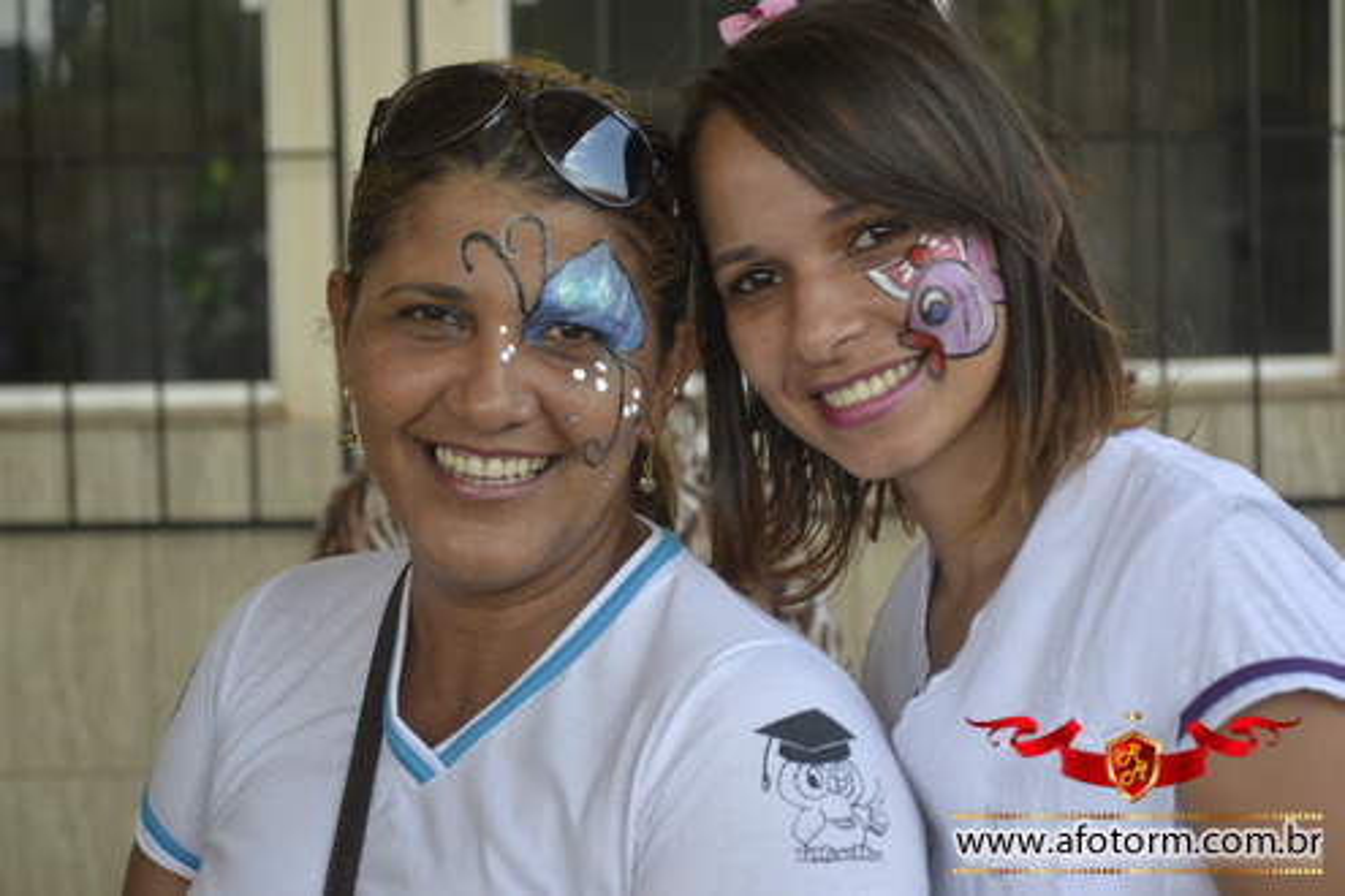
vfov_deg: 11.4
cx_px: 672
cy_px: 448
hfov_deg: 17.1
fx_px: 4483
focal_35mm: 120
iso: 400
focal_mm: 80
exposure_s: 1/400
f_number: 5.6
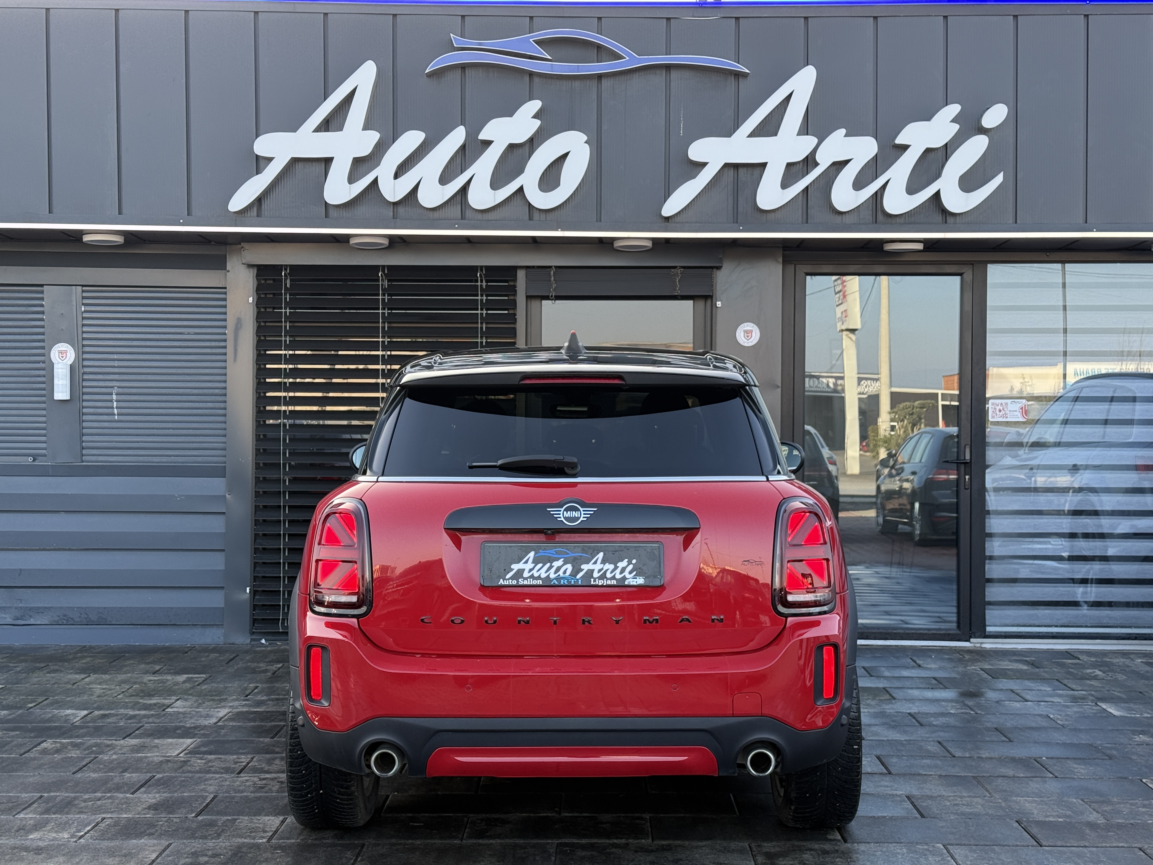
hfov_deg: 39.7
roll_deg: -0.2
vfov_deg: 30.3
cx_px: 576
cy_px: 432
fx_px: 1599
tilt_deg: +0.1
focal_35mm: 48
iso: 64
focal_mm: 6.76
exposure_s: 1/357
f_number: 1.78
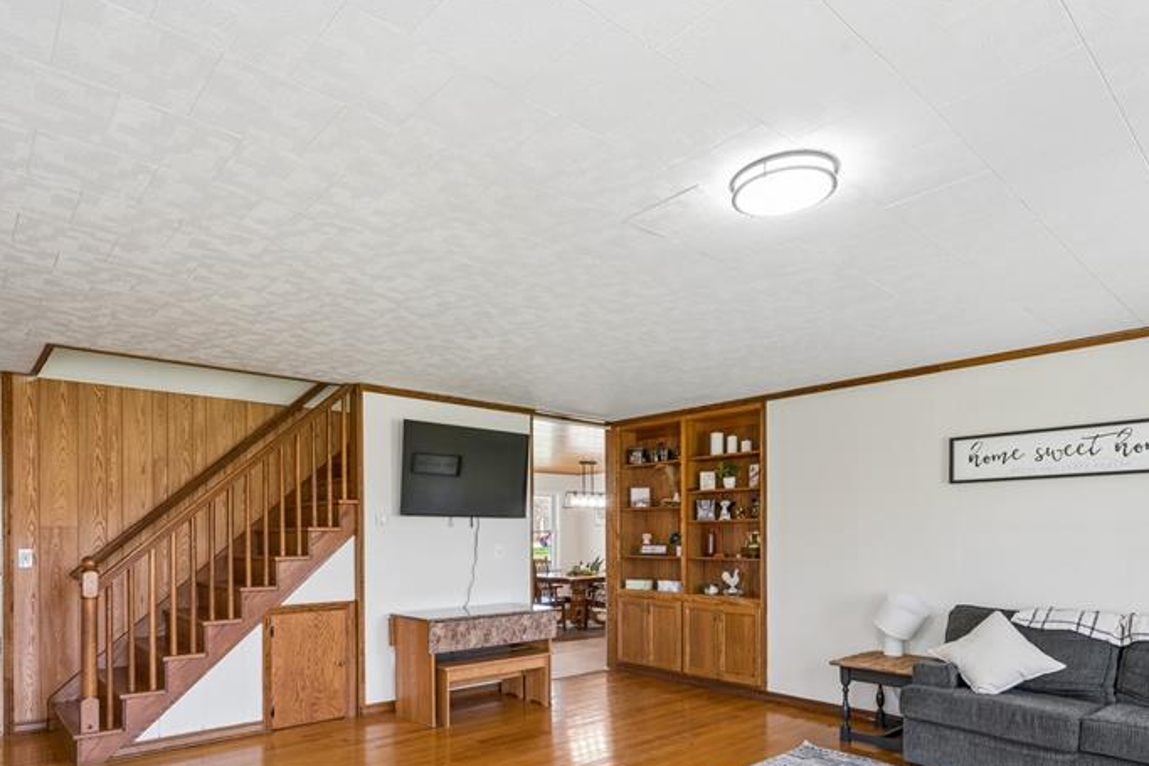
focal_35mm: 22
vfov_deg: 55.5
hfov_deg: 78.4
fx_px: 699
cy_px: 542
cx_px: 495
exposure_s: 1/6
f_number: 13
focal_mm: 14.6
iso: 400
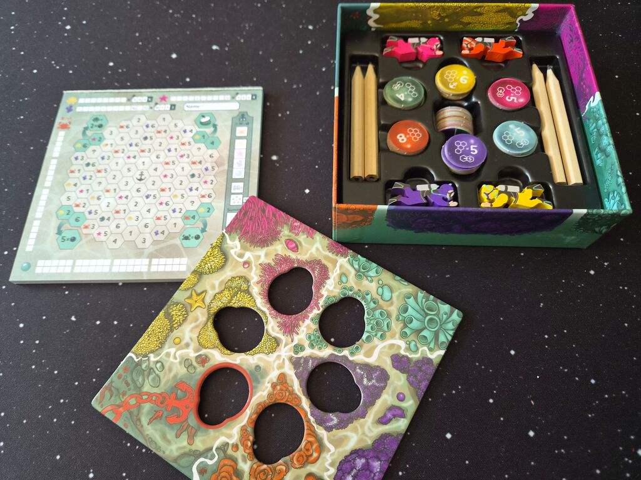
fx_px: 426
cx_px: 320
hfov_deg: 73.9
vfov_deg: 58.9
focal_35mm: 23
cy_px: 240
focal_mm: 5.4
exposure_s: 1/100
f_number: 1.8
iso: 400
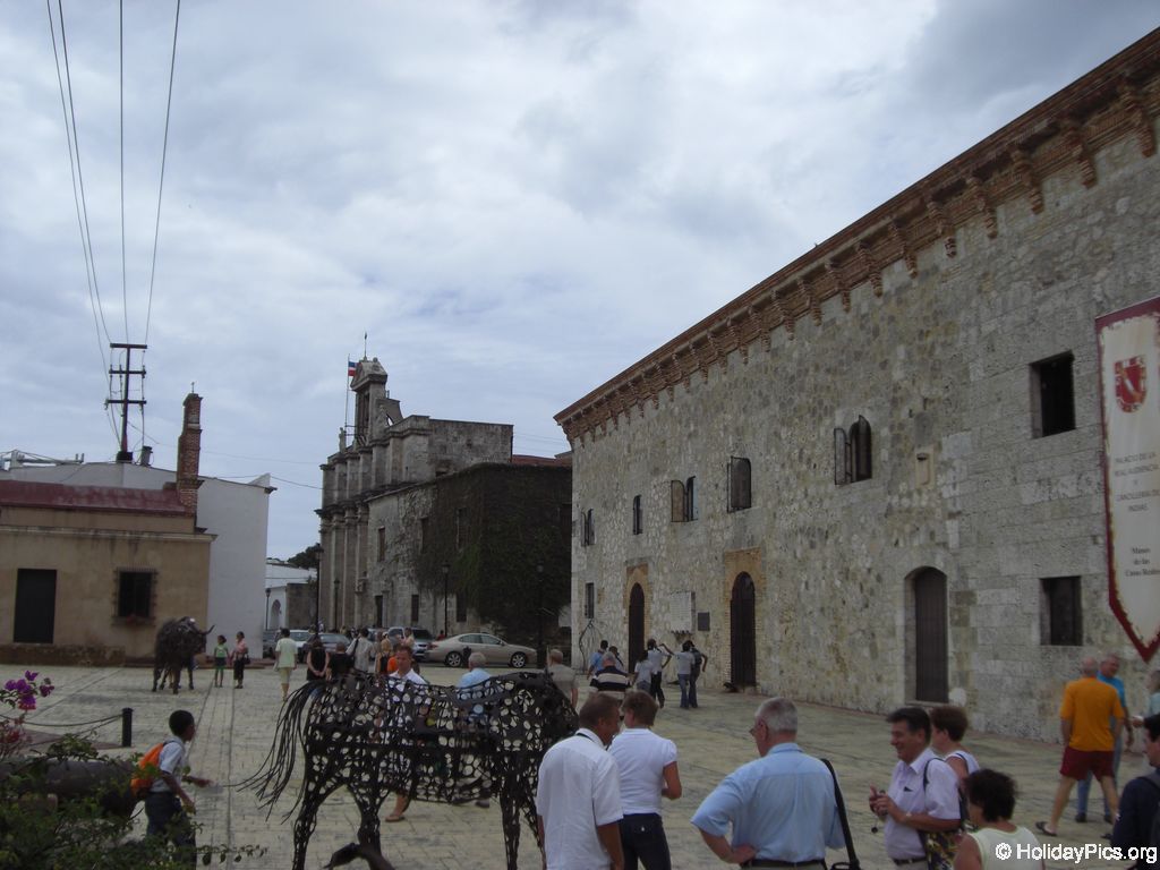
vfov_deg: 37.7
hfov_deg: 49.0
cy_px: 435
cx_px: 580
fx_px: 1273
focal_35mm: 38
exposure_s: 1/320
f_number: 8
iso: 64
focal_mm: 6.2
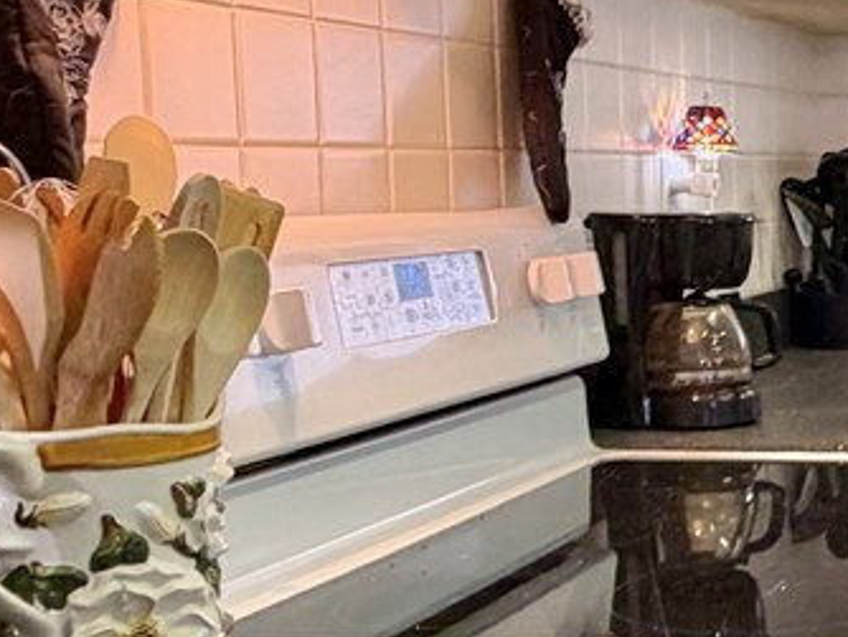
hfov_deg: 24.4
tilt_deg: -7.4
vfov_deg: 21.9
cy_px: 358
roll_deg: +0.1
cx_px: 1165
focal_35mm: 67
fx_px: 1643
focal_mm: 2.22
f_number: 2.2
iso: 200
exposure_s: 1/60
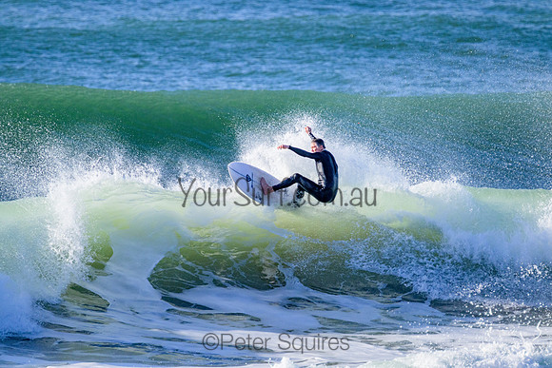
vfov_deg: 1.7
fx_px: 12269
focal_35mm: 800
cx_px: 276
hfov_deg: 2.6
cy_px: 184
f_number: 11
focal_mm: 800
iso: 2000
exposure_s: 1/2000
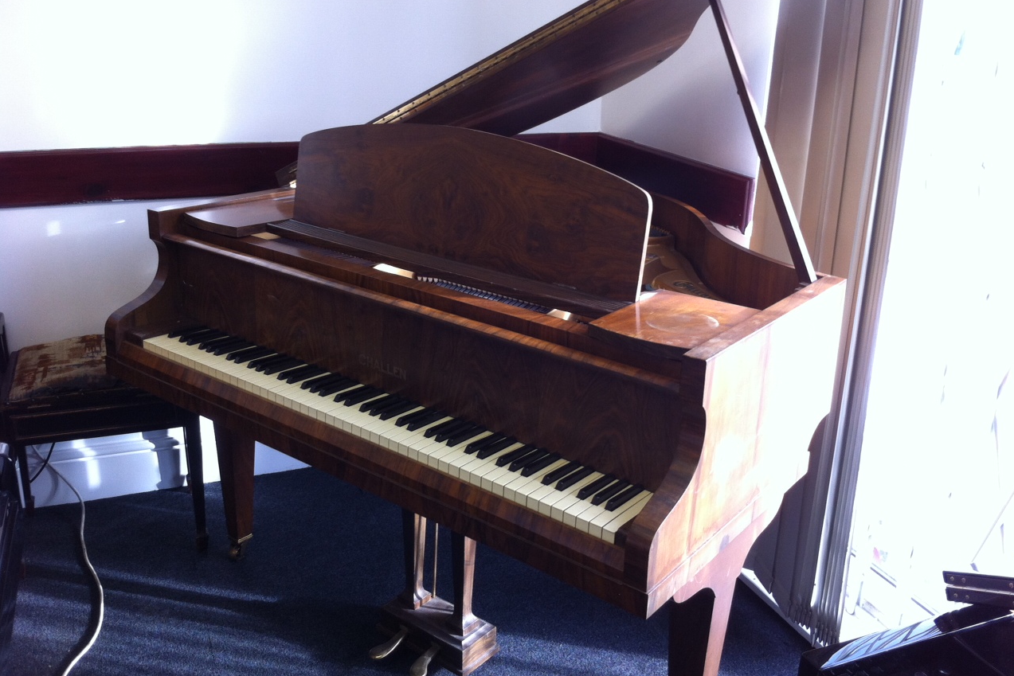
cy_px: 311
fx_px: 1042
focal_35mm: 37
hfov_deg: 51.9
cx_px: 515
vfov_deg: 35.9
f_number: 2.8
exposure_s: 1/25
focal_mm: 3.85
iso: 80
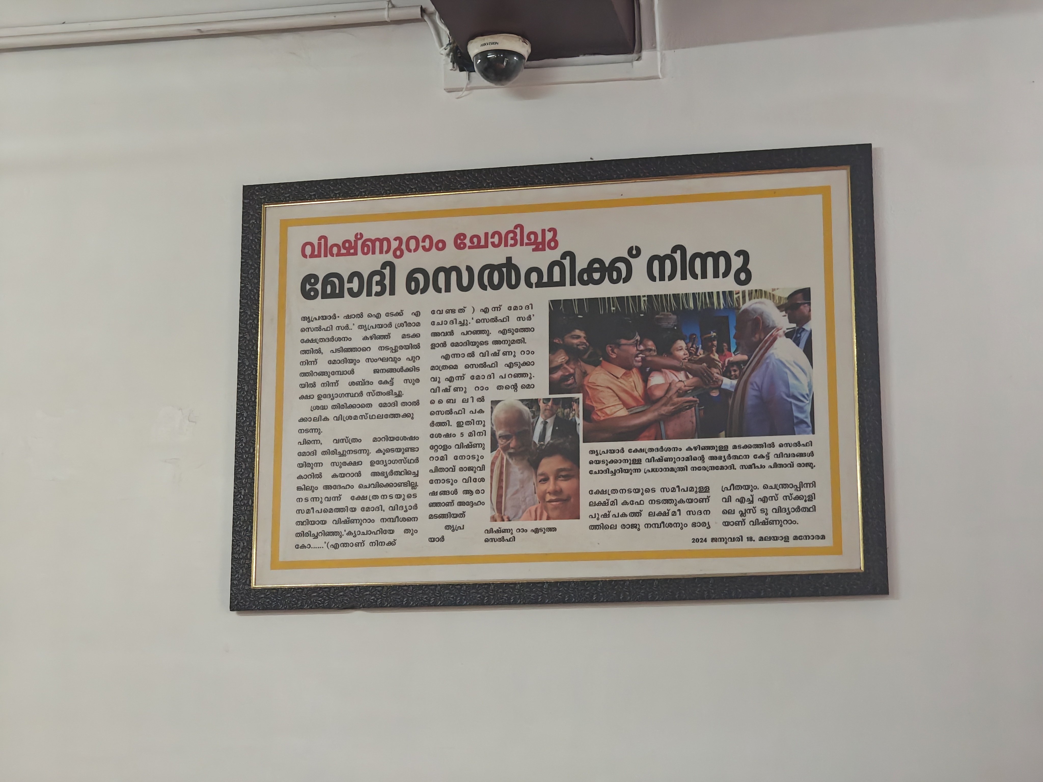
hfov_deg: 27.8
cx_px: 522
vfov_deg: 21.0
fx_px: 2109
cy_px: 391
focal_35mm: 70
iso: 2088
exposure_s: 1/50
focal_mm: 10.55
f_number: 2.68
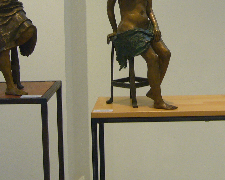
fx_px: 593
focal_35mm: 89
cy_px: 9
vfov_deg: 17.0
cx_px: 174
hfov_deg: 21.3
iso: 100
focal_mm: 5.8
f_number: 2.8
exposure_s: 1/30
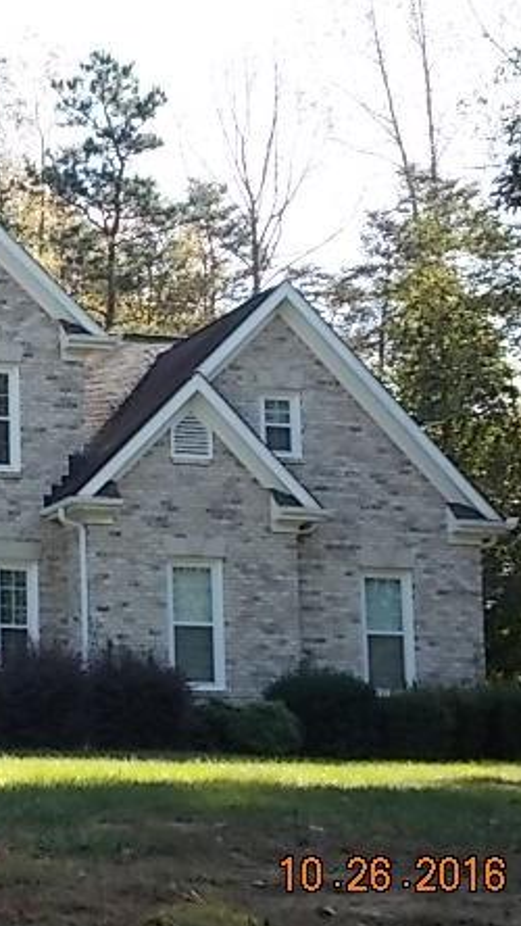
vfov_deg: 23.4
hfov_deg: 13.0
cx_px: -94
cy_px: 492
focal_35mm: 91
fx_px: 2233
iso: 80
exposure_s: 1/100
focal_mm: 10.3
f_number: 4.9
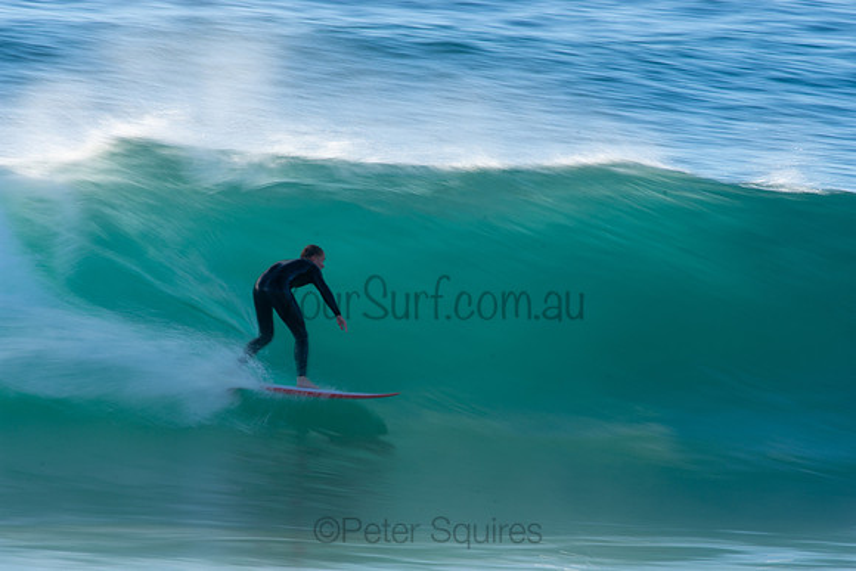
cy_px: 286
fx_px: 17837
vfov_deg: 1.8
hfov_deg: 2.7
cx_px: 428
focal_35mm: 750
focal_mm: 500
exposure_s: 1/25
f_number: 18
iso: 100
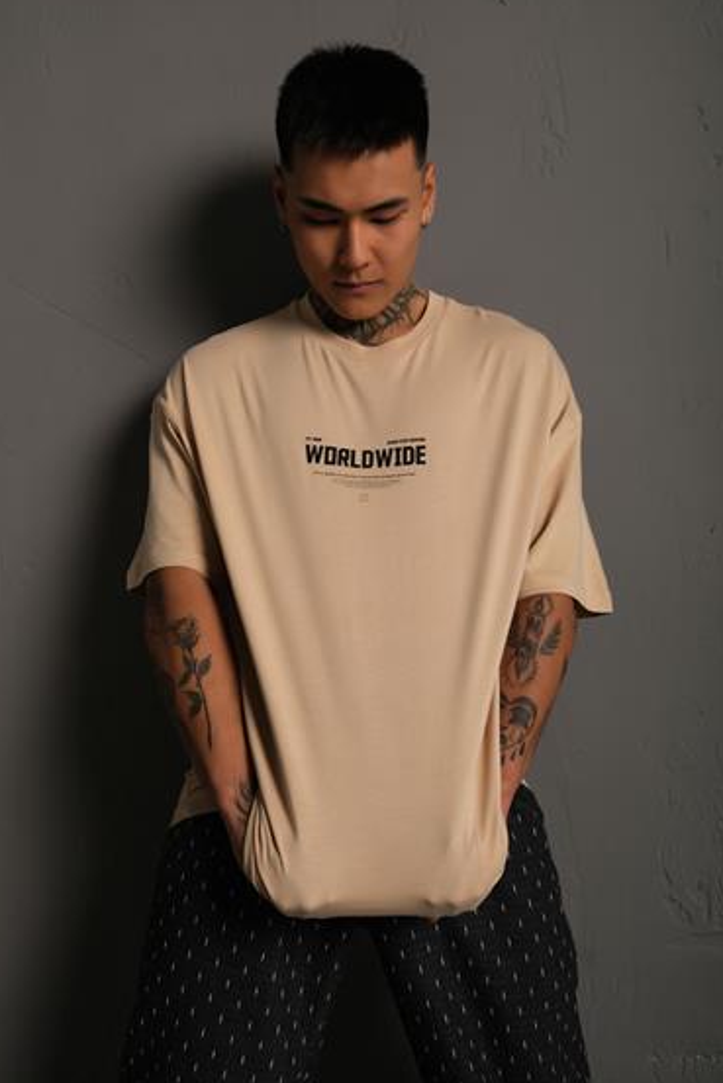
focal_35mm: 37
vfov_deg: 51.9
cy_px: 516
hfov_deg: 36.0
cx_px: 359
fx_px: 1114
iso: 160
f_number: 5
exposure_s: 1/160
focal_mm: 23.3
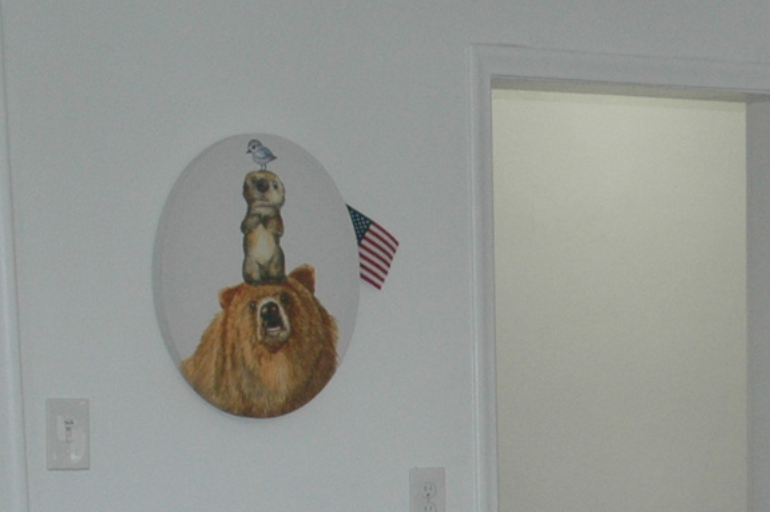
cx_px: 743
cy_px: 769
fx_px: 2735
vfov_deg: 10.3
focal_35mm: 128
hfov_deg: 15.8
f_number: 3.8
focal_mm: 24
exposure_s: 1/60
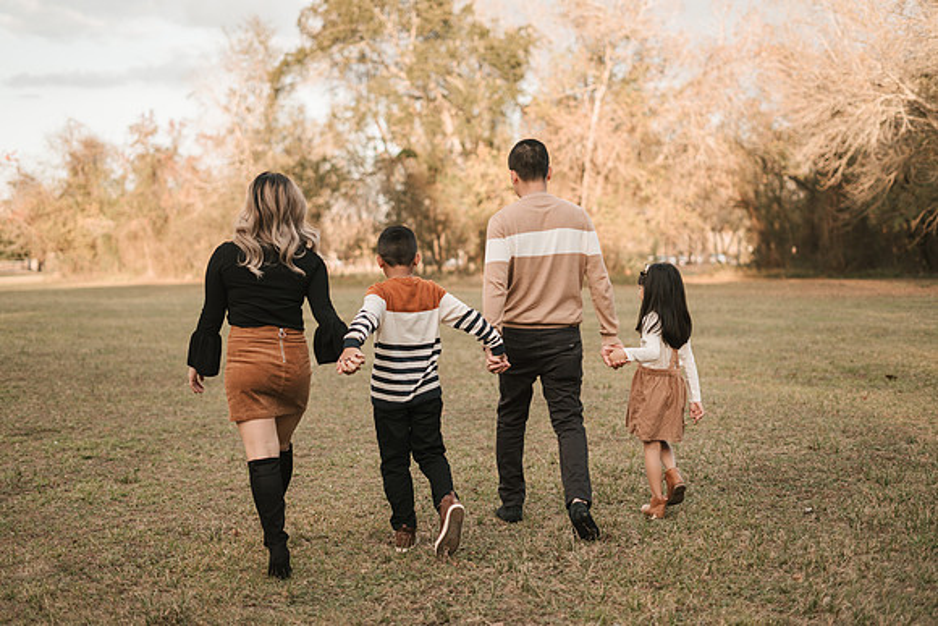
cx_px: 478
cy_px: 313
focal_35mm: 52
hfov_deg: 38.3
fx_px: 1349
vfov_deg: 26.1
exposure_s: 1/1000
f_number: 2
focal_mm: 50
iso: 200
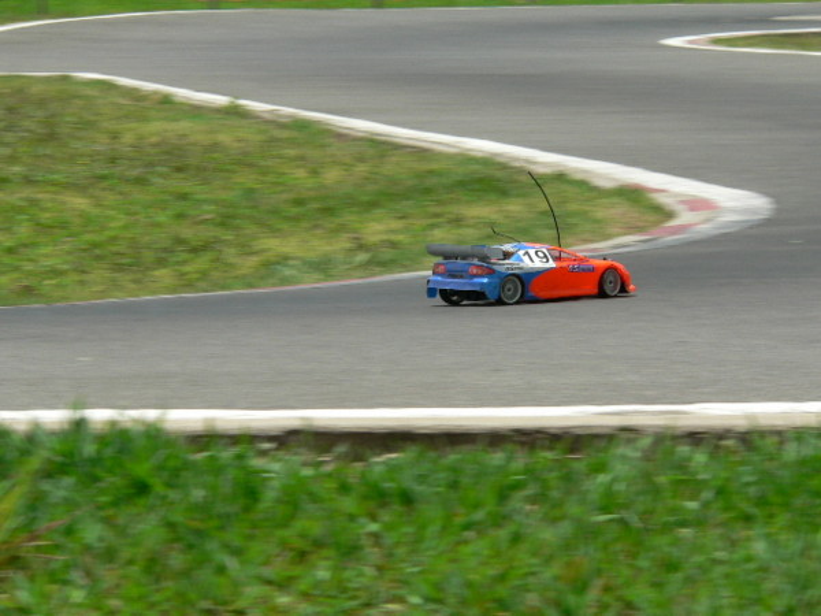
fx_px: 4815
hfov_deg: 9.7
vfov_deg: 7.3
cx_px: 410
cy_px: 308
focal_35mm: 203
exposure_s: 1/250
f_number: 8
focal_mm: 33.9
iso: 80
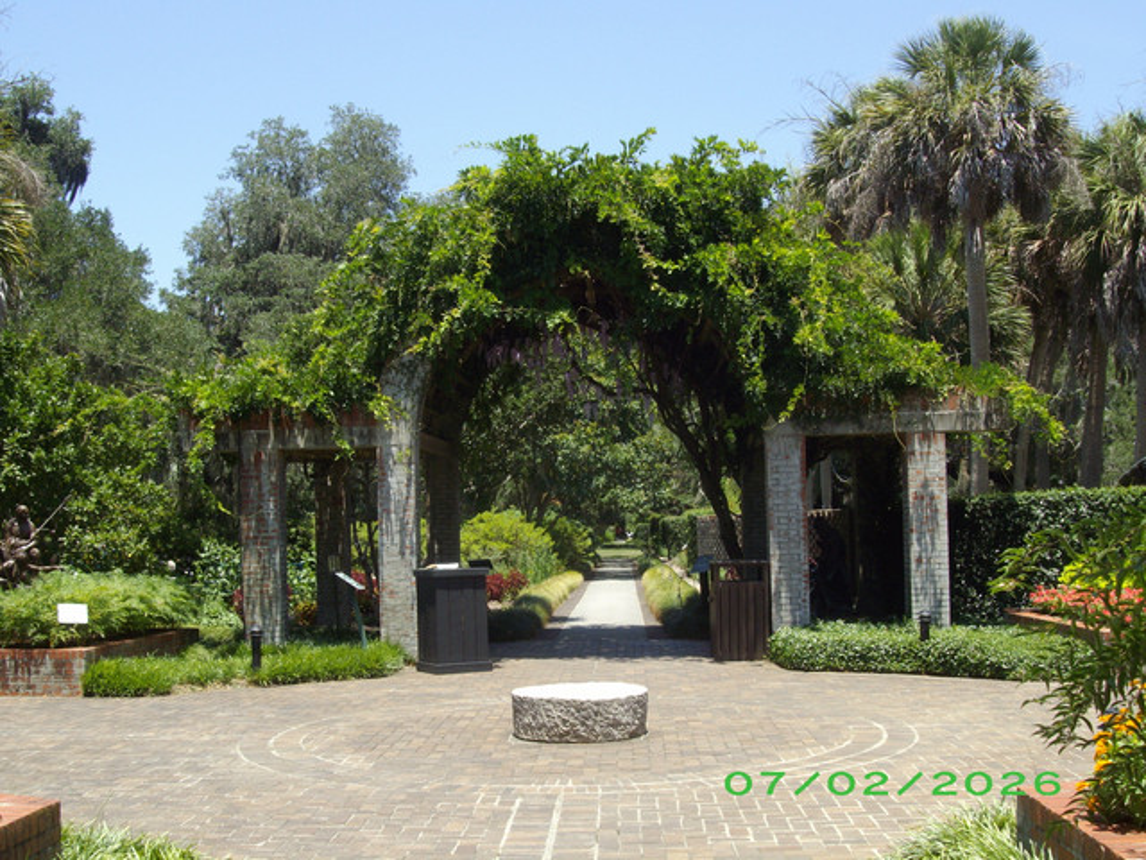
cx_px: 573
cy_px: 430
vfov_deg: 32.2
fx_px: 1490
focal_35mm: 45
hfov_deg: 42.1
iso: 80
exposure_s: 1/250
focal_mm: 7.4
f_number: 5.4
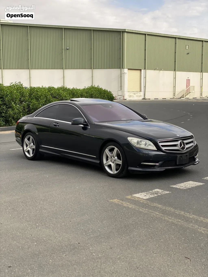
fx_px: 417
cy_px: 138
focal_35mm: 52
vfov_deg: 36.8
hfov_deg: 28.0
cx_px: 104
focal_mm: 6
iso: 20
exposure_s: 1/695
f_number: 2
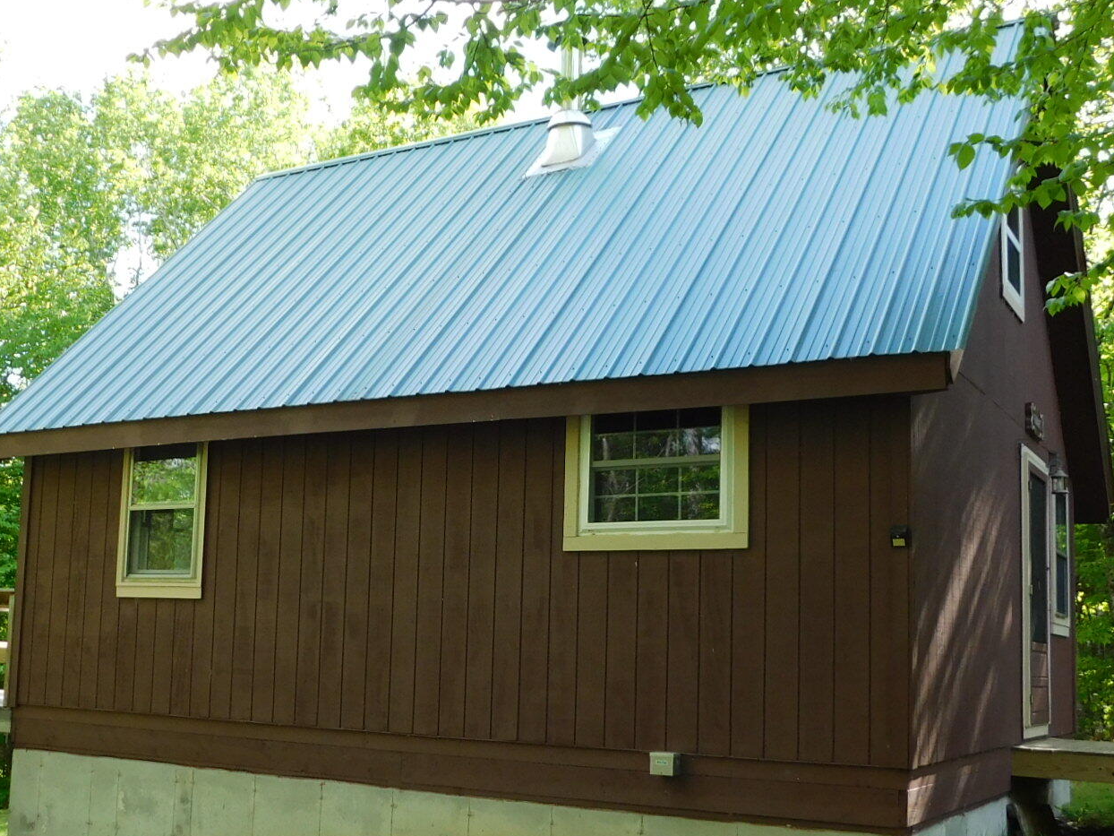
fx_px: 1352
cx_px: 470
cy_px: 509
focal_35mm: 42
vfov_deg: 34.2
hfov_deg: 44.7
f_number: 3
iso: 125
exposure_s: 1/200
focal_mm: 4
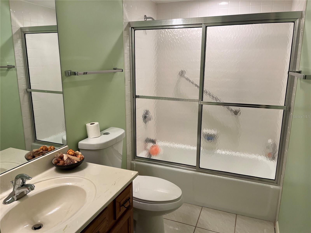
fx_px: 234
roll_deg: -0.1
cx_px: 156
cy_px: 116
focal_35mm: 26
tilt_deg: -13.4
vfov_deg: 53.1
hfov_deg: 67.3
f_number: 1.6
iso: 100
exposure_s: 1/120
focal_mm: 5.1
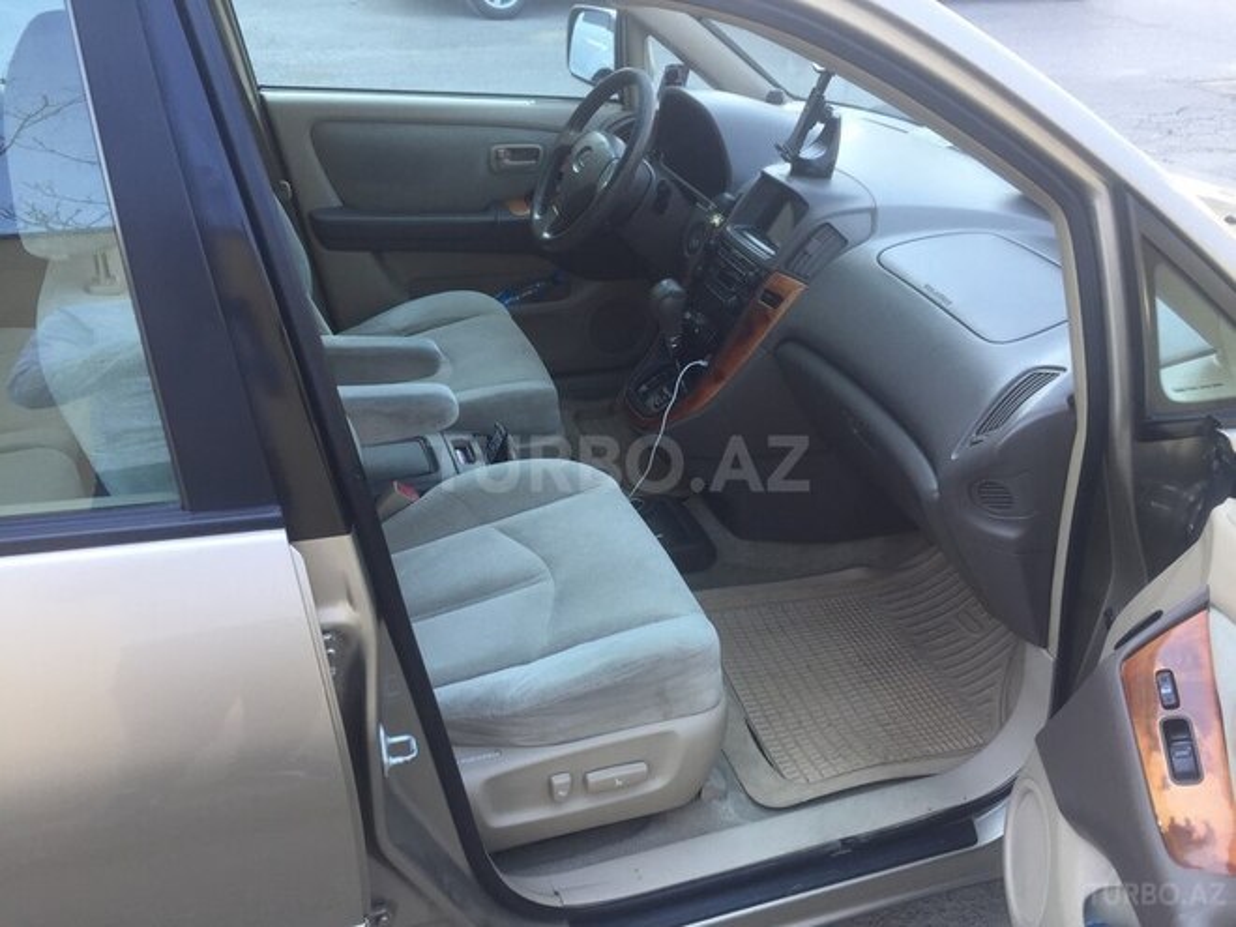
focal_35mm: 29
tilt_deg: -33.2
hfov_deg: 61.7
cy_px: 464
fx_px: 1035
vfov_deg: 48.2
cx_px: 618
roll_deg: -5.1
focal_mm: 4.15
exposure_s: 1/100
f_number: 2.2
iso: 32
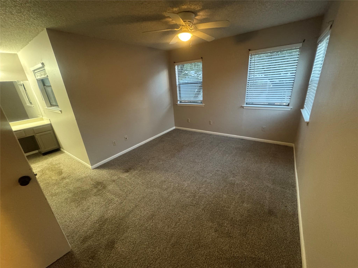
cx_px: 179
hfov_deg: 102.1
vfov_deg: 85.7
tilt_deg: -22.9
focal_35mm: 14
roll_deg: +4.4
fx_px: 145
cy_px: 134
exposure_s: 1/60
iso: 800
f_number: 2.2
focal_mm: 2.22
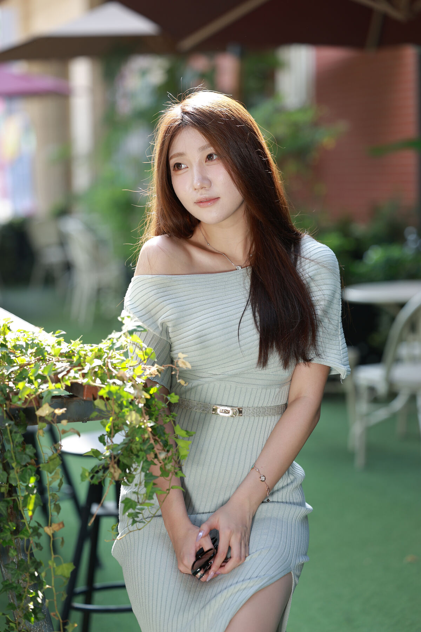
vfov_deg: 18.6
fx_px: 1929
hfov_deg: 12.5
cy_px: 316
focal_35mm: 110
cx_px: 210
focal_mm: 111
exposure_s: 1/250
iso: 125
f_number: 2.8
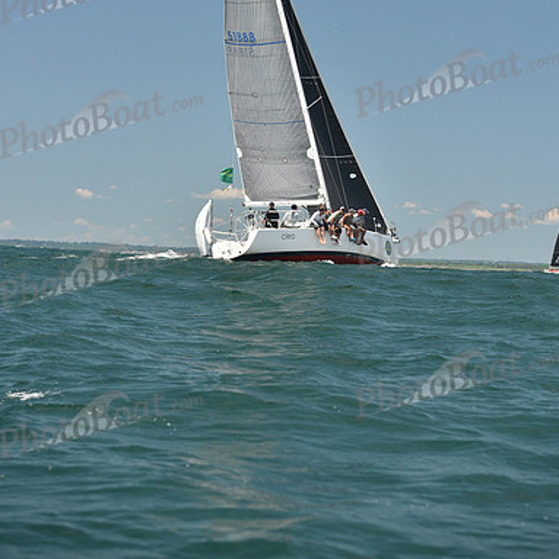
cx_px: 280
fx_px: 1644
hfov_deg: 19.3
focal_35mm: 90
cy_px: 177
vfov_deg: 19.2
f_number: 4
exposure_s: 1/1250
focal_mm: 70
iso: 320
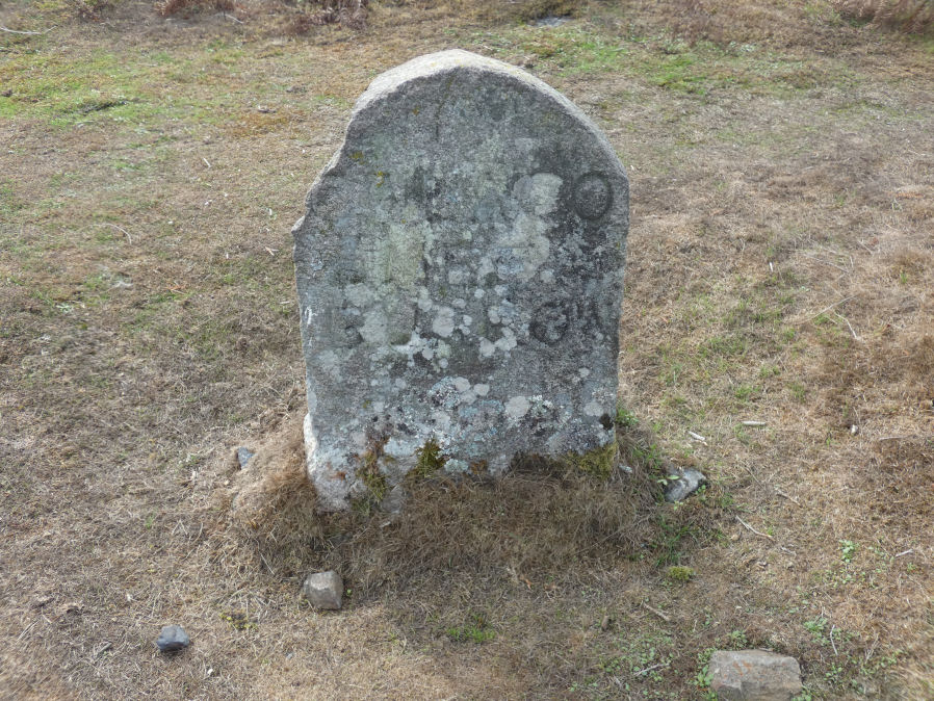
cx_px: 467
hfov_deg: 58.3
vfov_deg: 45.5
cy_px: 350
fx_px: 837
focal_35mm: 31
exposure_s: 1/200
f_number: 3.3
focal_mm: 5.5
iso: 80
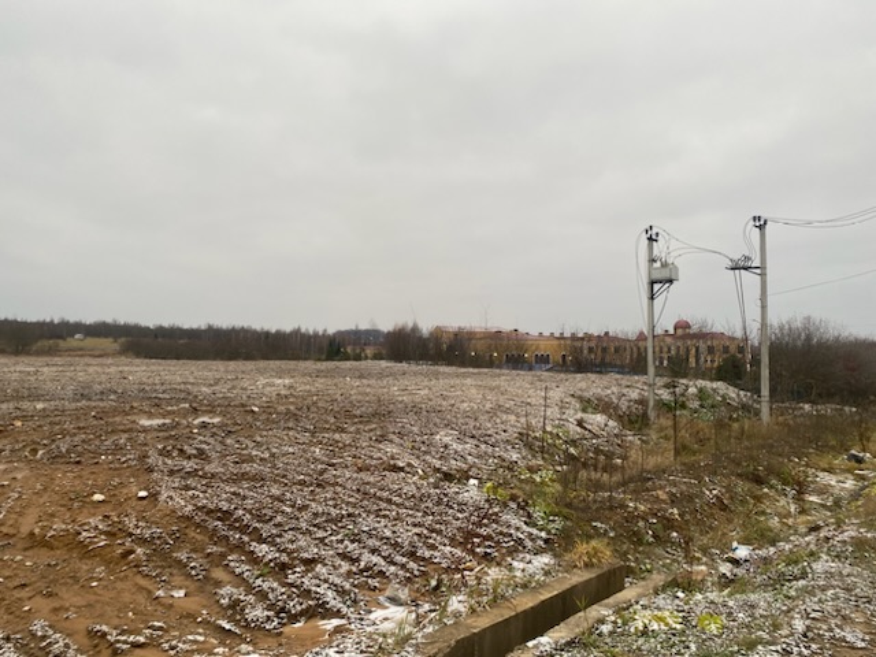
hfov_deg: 67.3
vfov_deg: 53.1
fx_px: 658
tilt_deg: +2.3
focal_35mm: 26
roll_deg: +0.3
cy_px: 328
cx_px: 438
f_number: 1.8
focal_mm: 4.25
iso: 32
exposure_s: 1/174
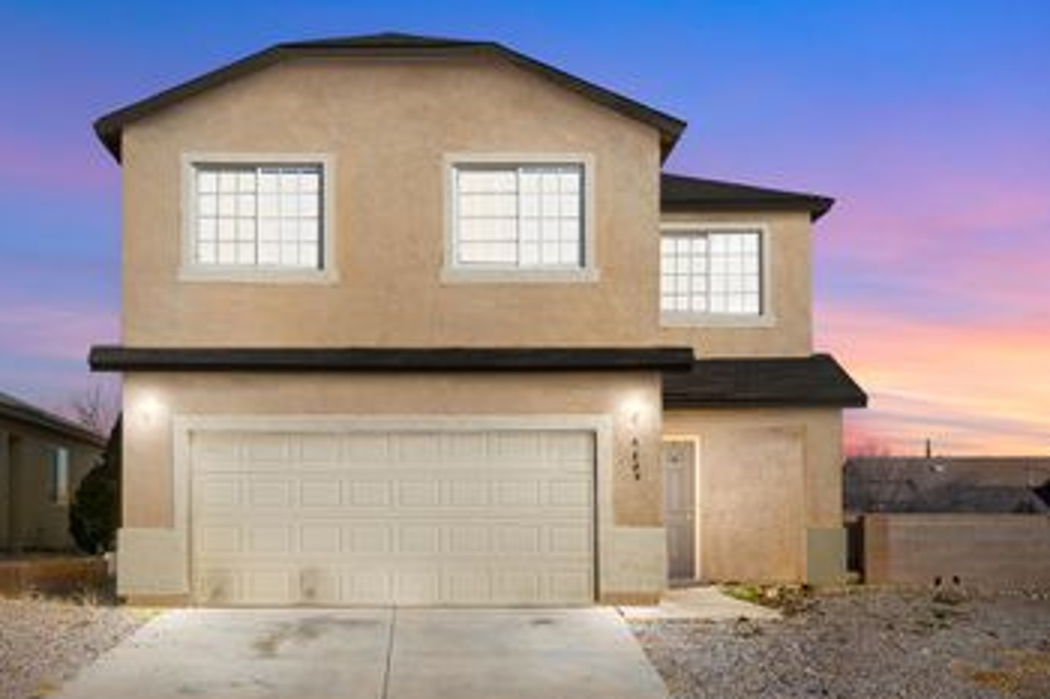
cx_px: 453
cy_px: 380
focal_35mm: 50
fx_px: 1458
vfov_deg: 27.0
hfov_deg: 39.5
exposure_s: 1/80
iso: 100
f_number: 13
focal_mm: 35
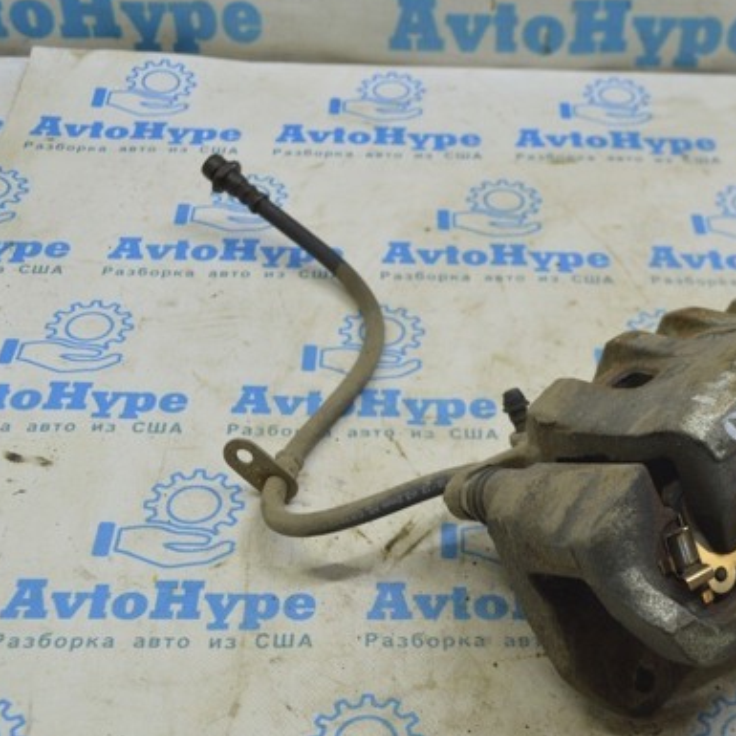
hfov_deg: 30.9
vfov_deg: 31.1
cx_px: 484
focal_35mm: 55
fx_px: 1323
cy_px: 378
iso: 400
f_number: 5.6
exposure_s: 1/40
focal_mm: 26
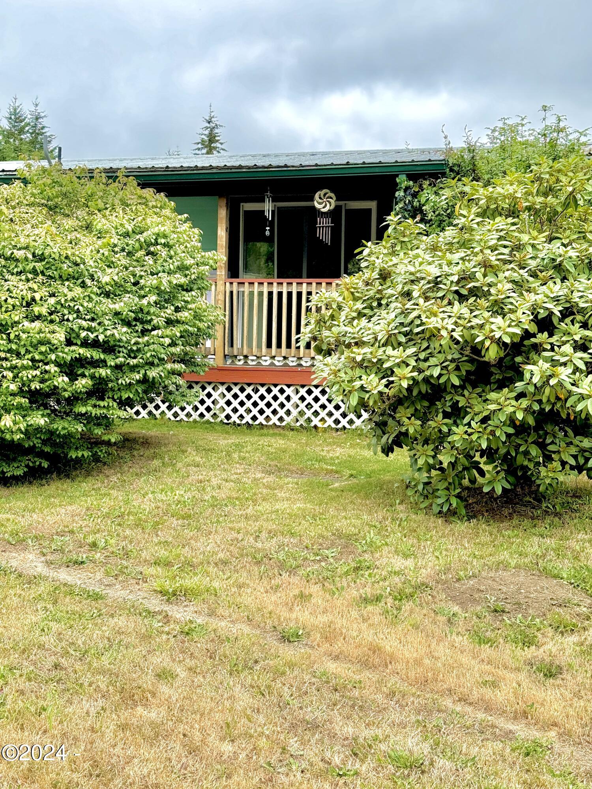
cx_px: 296
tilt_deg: -2.9
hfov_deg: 30.3
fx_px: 1095
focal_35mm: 48
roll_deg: -0.3
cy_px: 394
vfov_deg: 39.7
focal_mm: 6.76
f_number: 1.78
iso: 64
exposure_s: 1/1094
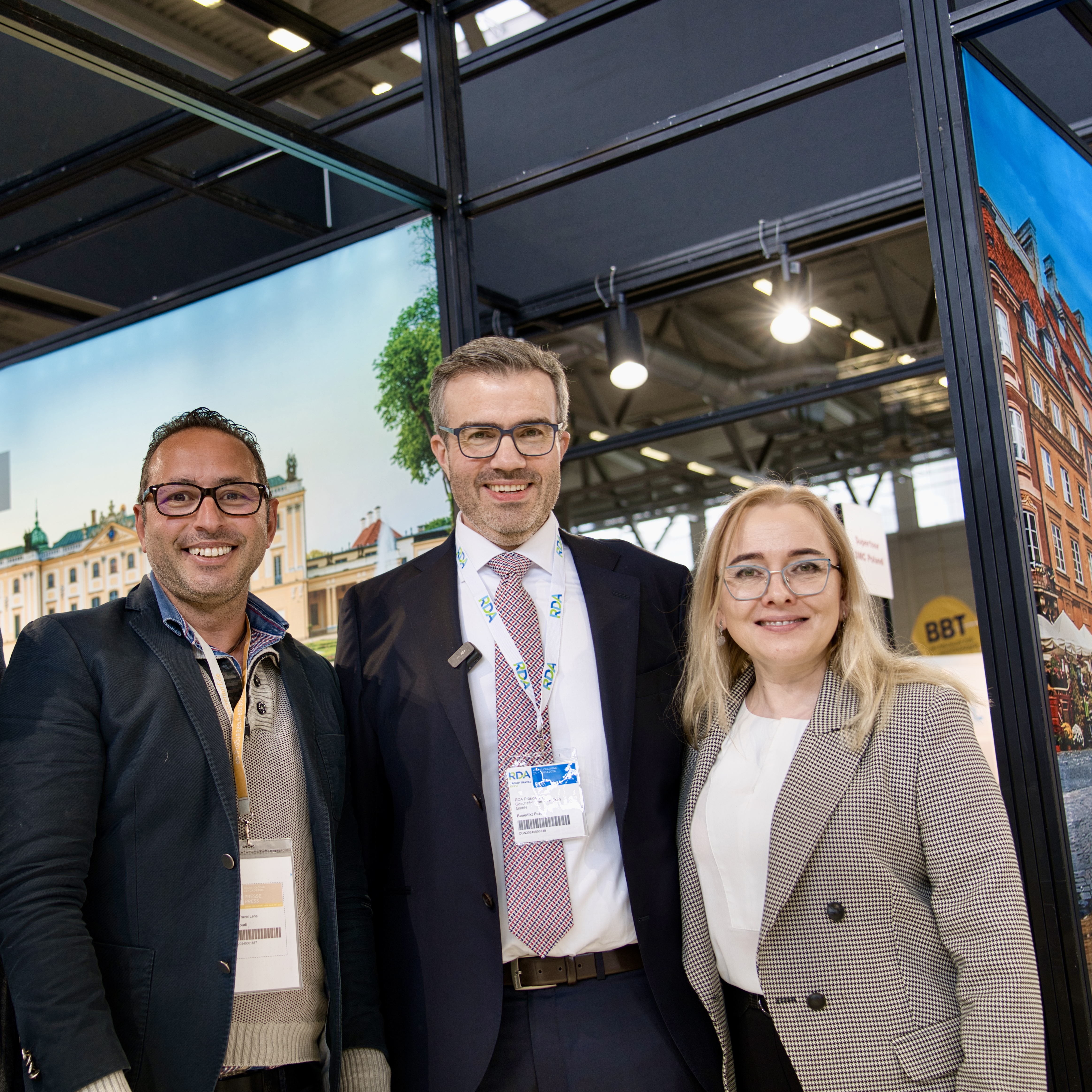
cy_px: 547
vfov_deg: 36.8
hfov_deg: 36.5
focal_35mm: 46
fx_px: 1642
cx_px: 398
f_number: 4
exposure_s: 1/60
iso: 160
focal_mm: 36
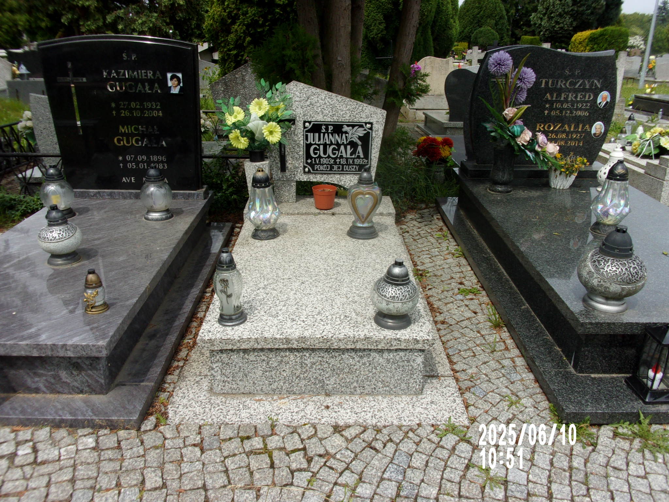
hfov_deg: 63.4
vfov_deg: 49.7
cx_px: 334
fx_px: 541
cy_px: 251
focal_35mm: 28
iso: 80
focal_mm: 5.1
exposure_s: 1/75
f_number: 10.8
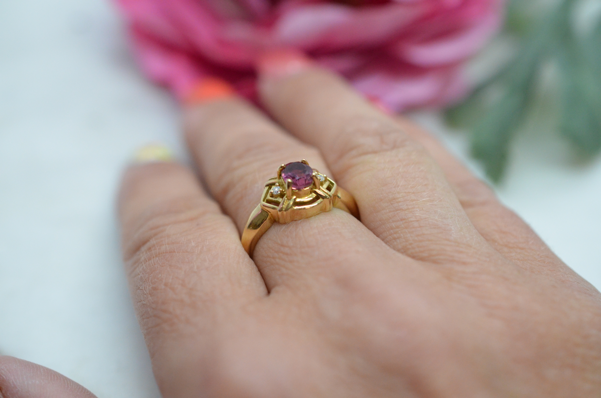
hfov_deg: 33.5
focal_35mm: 60
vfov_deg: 22.5
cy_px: 199
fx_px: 1000
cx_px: 300
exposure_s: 1/1600
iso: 2500
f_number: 4
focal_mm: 40
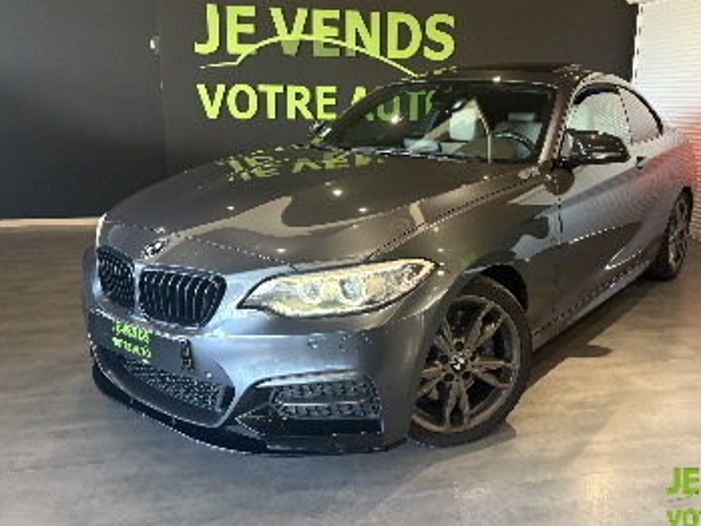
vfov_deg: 45.4
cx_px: 404
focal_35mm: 31
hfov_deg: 58.1
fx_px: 628
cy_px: 231
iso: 400
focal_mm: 5.96
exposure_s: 1/50
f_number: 1.6
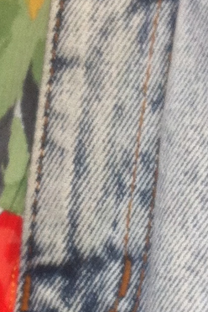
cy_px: 182
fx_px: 1621
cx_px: 140
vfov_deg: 11.0
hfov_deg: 7.3
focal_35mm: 187
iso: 80
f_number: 2.8
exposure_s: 1/20
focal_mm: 3.85
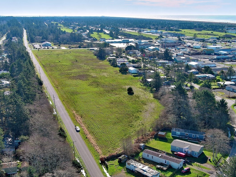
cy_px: 116
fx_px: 307
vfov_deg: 32.0
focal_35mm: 45
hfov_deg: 42.1
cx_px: 121
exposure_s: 1/793
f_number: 2.8
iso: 100
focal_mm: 10.57
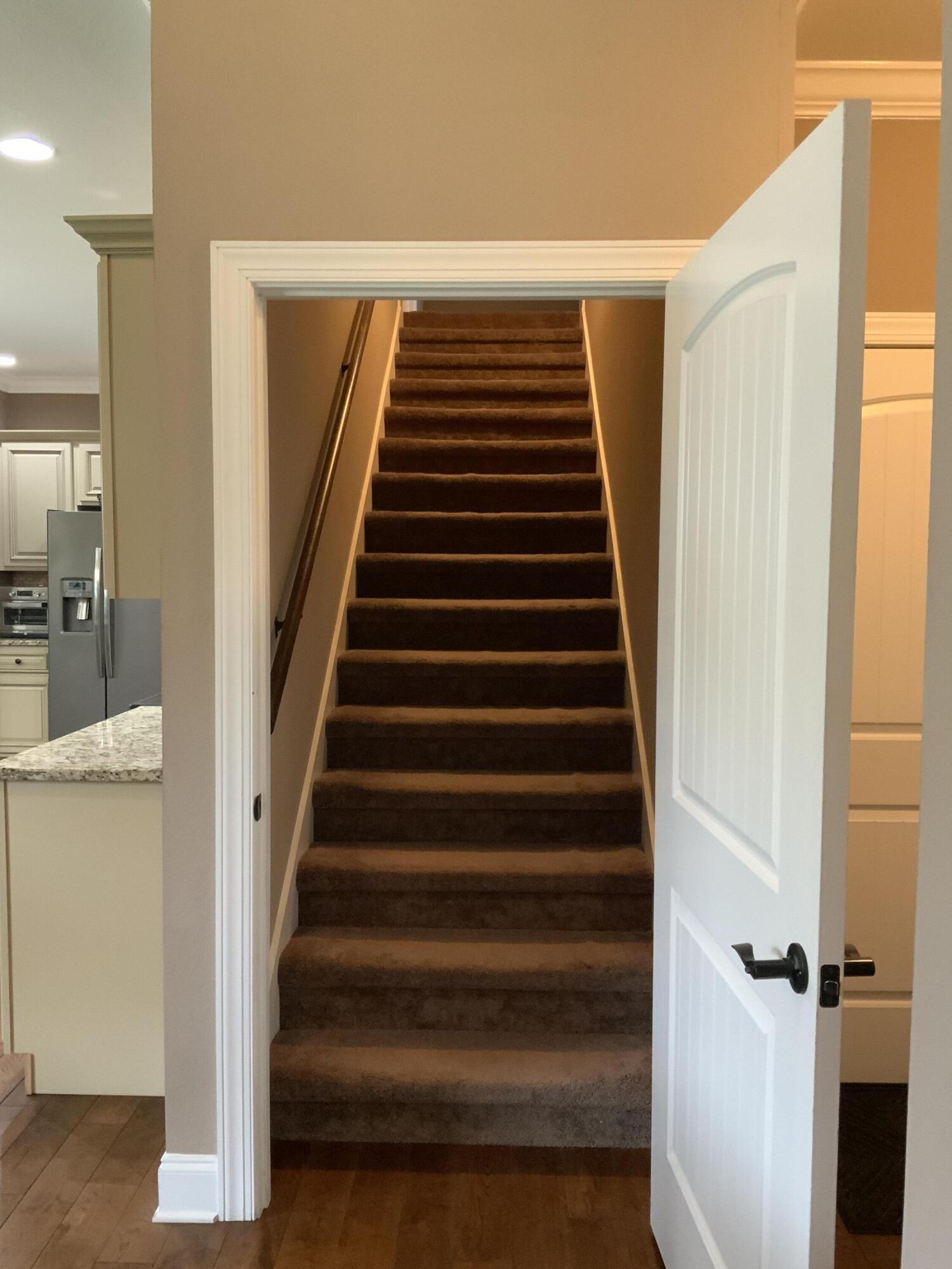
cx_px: 476
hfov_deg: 48.2
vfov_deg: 61.7
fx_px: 1063
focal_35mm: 29
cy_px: 634
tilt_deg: -4.2
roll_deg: -0.1
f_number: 1.8
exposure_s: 1/60
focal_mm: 3
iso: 250
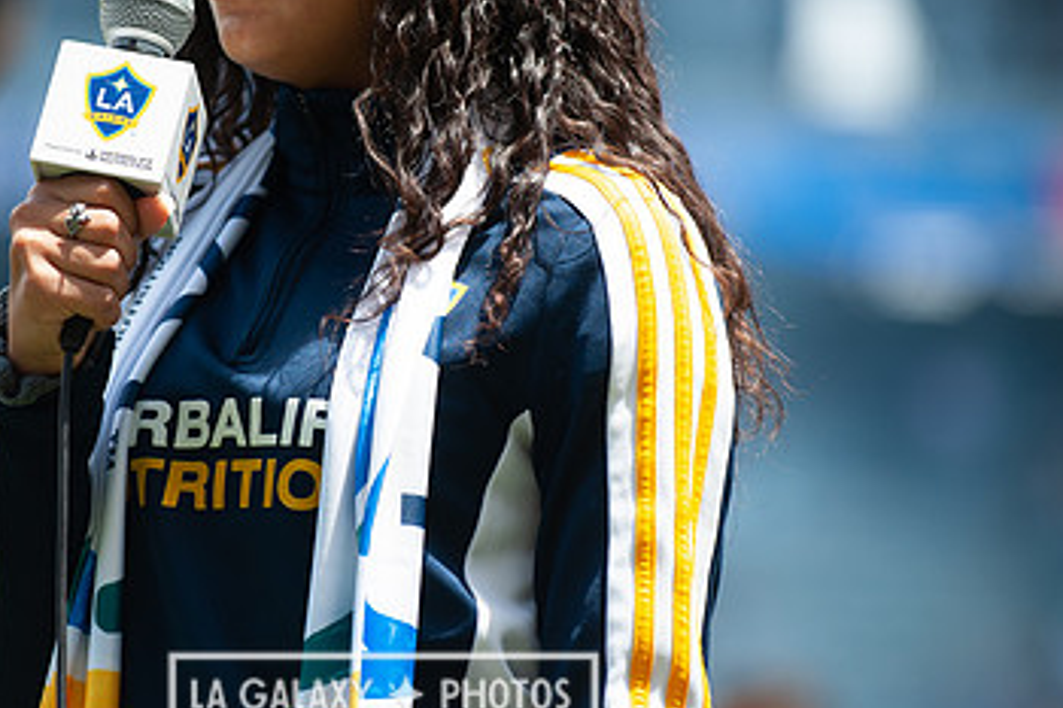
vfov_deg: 4.1
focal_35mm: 331
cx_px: 383
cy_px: 237
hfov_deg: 6.2
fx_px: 9769
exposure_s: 1/1000
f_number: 3.5
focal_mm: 200
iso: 200
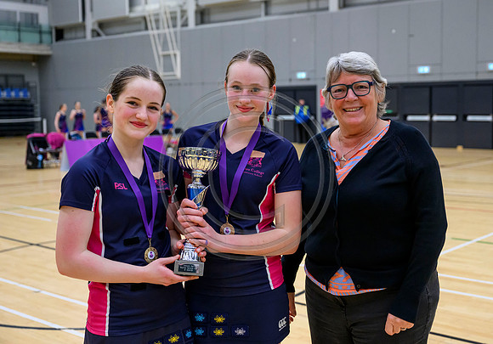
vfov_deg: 28.1
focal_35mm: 49
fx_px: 687
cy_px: 157
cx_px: 281
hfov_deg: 39.4
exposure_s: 1/640
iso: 5000
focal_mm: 44
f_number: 3.5
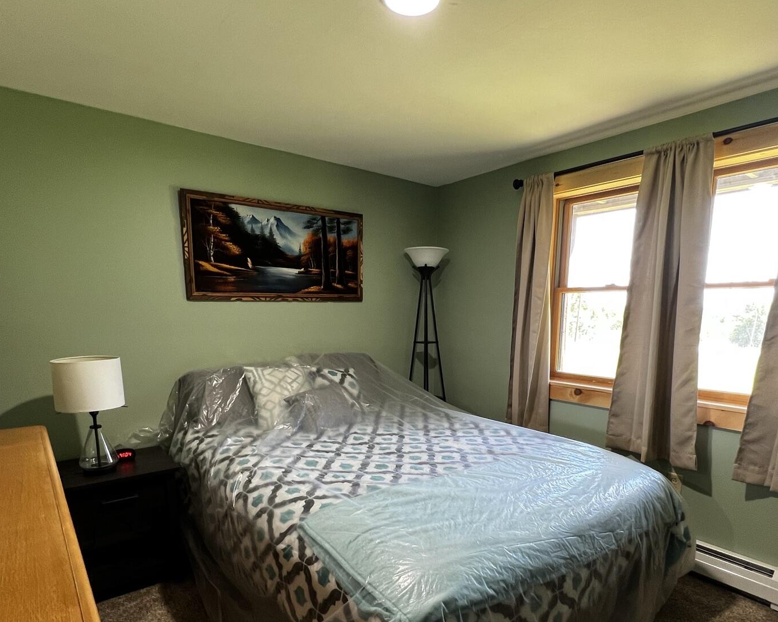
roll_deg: -0.3
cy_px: 394
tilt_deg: -9.8
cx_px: 411
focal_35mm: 19
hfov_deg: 83.2
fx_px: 437
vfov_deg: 69.6
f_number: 1.8
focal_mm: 1.57
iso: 160
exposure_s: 1/60
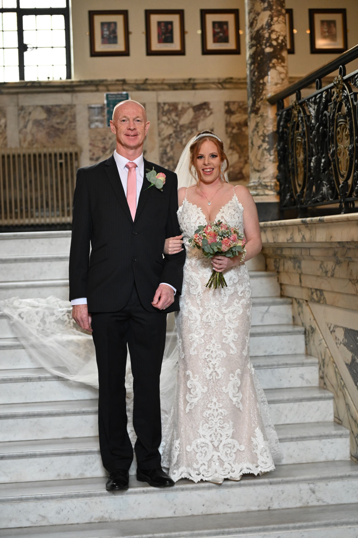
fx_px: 1165
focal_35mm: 78
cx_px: 179
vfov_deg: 26.0
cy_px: 269
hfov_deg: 17.5
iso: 2800
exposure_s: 1/250
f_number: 2.8
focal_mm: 78
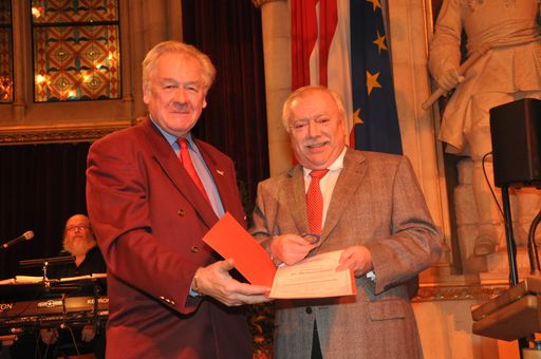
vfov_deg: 28.0
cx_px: 270
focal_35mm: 48
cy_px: 180
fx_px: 720
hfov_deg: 41.2
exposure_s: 1/60
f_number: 4.2
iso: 800
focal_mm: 32
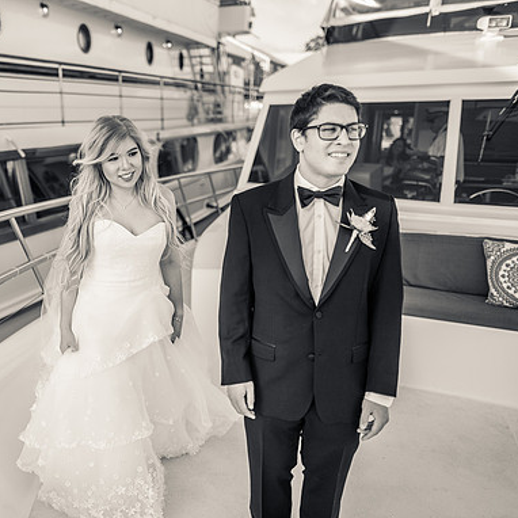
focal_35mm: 31
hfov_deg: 50.3
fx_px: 525
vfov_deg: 52.5
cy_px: 261
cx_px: 129
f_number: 1.4
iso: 160
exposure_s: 1/4000
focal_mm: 24
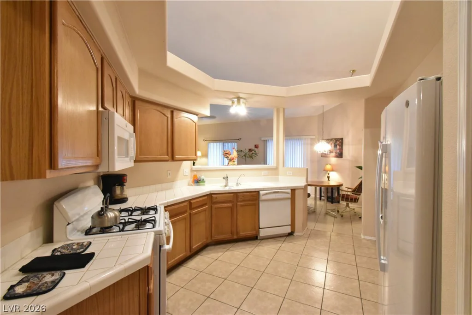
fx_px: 197
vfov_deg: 77.3
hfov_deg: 100.4
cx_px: 236
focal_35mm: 15
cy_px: 158
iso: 4000
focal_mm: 10
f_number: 18
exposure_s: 1/5
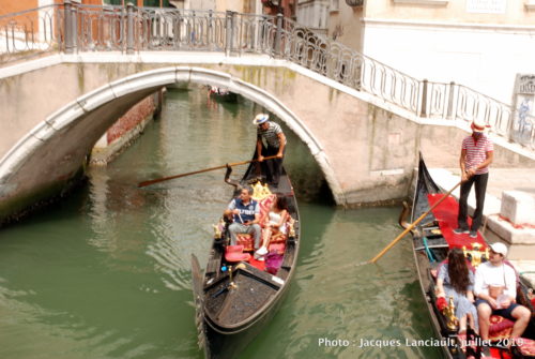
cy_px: 180
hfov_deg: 42.3
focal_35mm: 46
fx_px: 692
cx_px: 268
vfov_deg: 29.0
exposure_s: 1/15
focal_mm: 31
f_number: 22
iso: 100
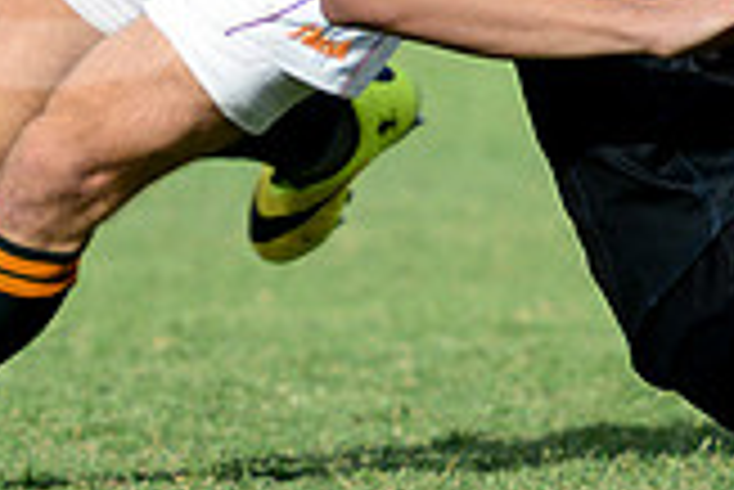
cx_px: 811
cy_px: -232
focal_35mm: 855
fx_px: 17448
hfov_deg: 2.4
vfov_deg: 1.6
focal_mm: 240
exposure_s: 1/2000
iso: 640
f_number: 4
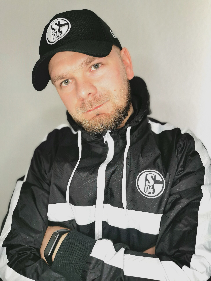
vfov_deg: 65.3
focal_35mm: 27
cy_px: 140
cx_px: 106
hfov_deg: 51.4
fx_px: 219
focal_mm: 5.56
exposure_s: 1/120
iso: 160
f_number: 1.6
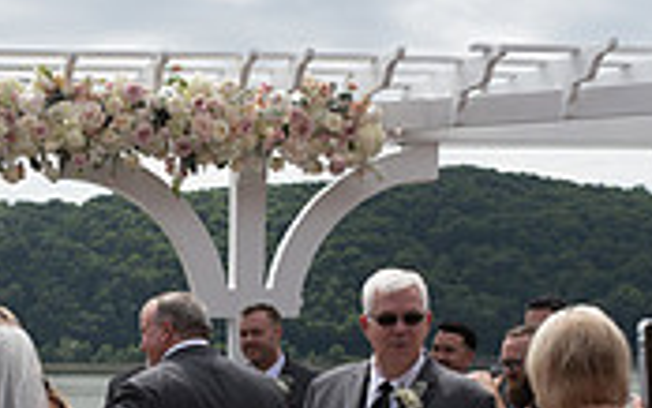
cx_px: 22
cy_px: 507
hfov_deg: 24.2
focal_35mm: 82
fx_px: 1458
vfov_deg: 15.3
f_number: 2.8
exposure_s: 1/1600
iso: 64
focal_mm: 24
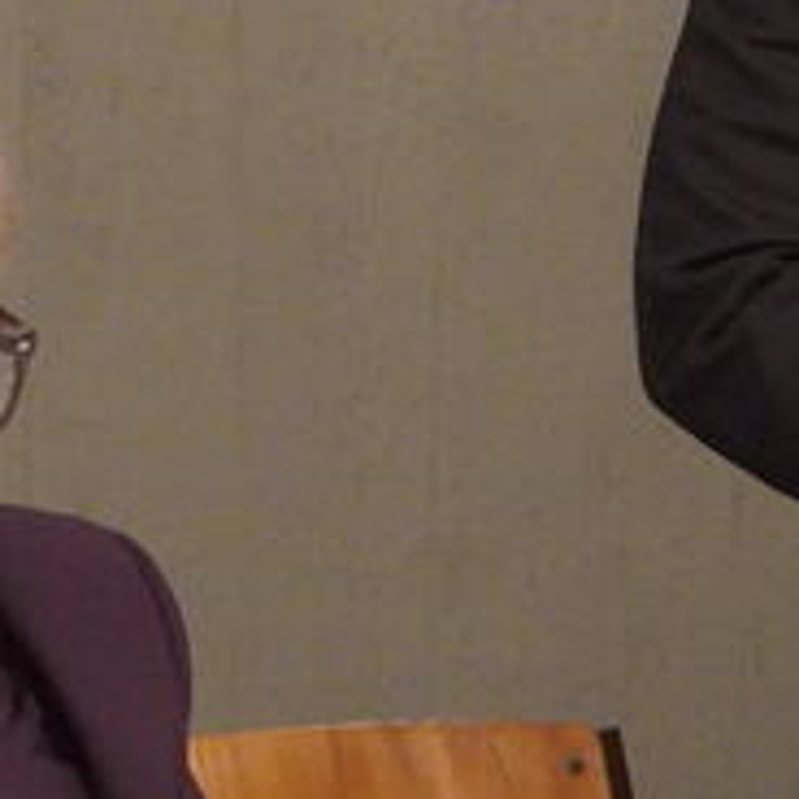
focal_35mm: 250
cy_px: -111
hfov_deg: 7.0
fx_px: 6525
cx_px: 347
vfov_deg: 7.0
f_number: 4
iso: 6400
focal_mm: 45
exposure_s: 1/125
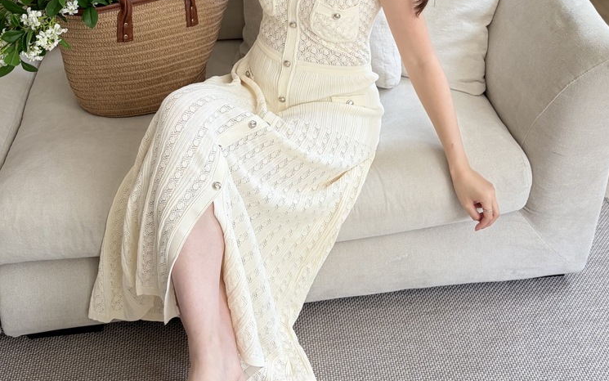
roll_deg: -3.0
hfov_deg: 52.7
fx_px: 614
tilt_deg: -26.4
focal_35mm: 37
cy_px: -9
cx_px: 306
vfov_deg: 31.6
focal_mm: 5.96
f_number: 1.6
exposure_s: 1/122
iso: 100
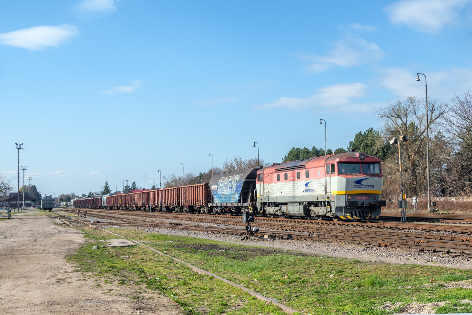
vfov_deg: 28.1
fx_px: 629
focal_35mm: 48
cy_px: 158
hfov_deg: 41.1
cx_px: 236
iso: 200
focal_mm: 32
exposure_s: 1/640
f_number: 9
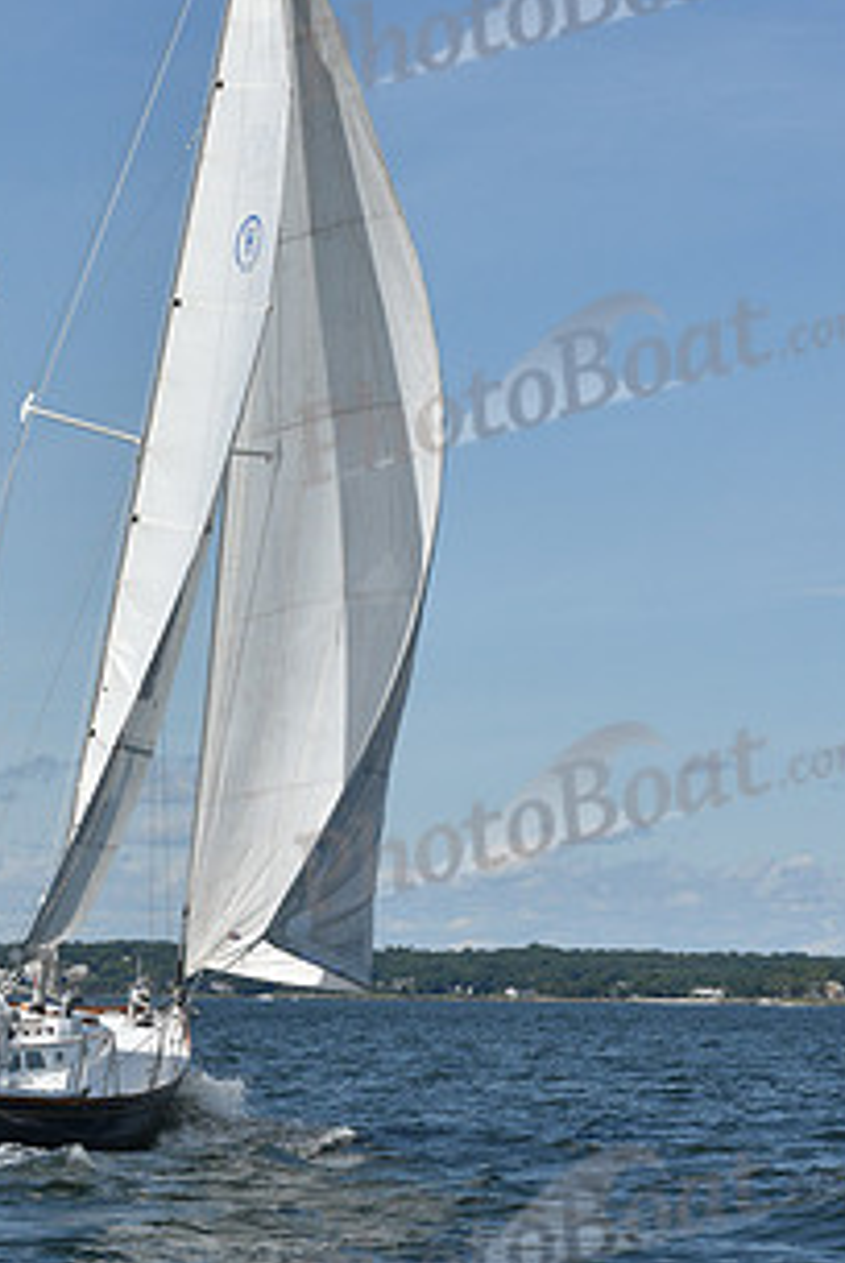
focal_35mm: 133
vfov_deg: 15.4
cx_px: 81
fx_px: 4672
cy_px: 654
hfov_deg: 10.3
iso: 320
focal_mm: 70
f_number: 11
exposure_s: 1/1000
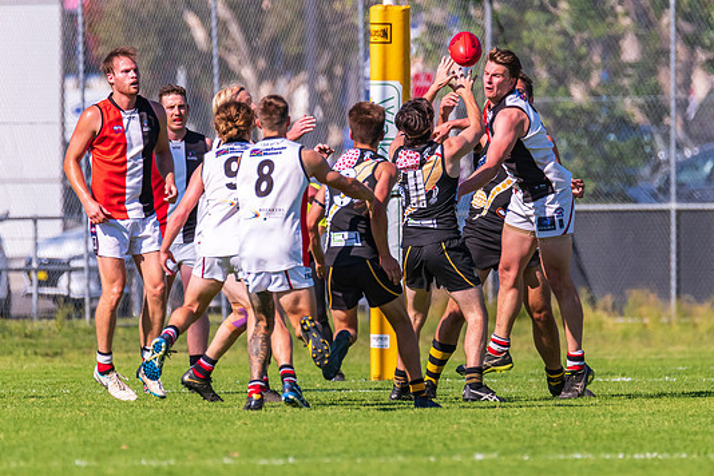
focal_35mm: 898
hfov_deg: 2.3
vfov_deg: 1.5
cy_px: 222
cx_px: 407
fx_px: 17809
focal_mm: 550
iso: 800
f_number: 6.3
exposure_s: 1/4000
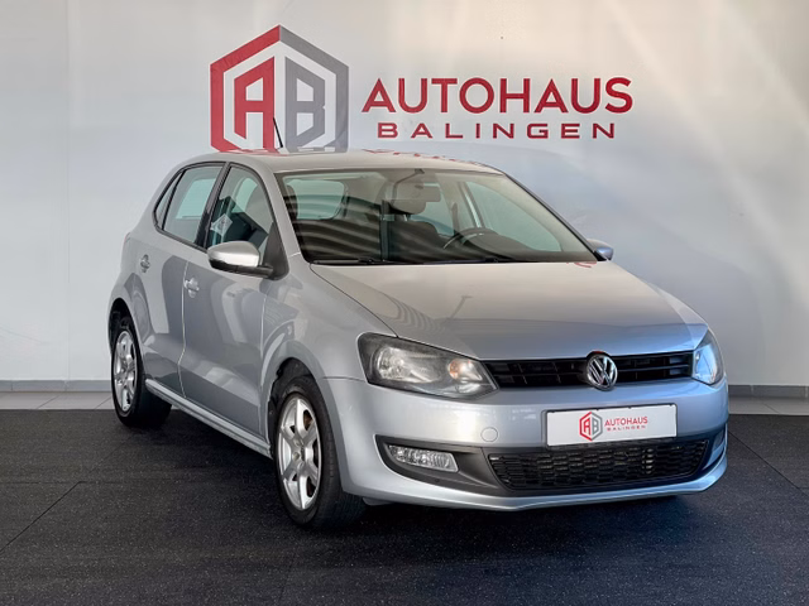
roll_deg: -0.3
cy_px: 303
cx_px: 404
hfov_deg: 30.3
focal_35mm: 64
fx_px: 1496
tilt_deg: -4.2
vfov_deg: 22.9
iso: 32
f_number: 2.2
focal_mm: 7.5
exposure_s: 1/121
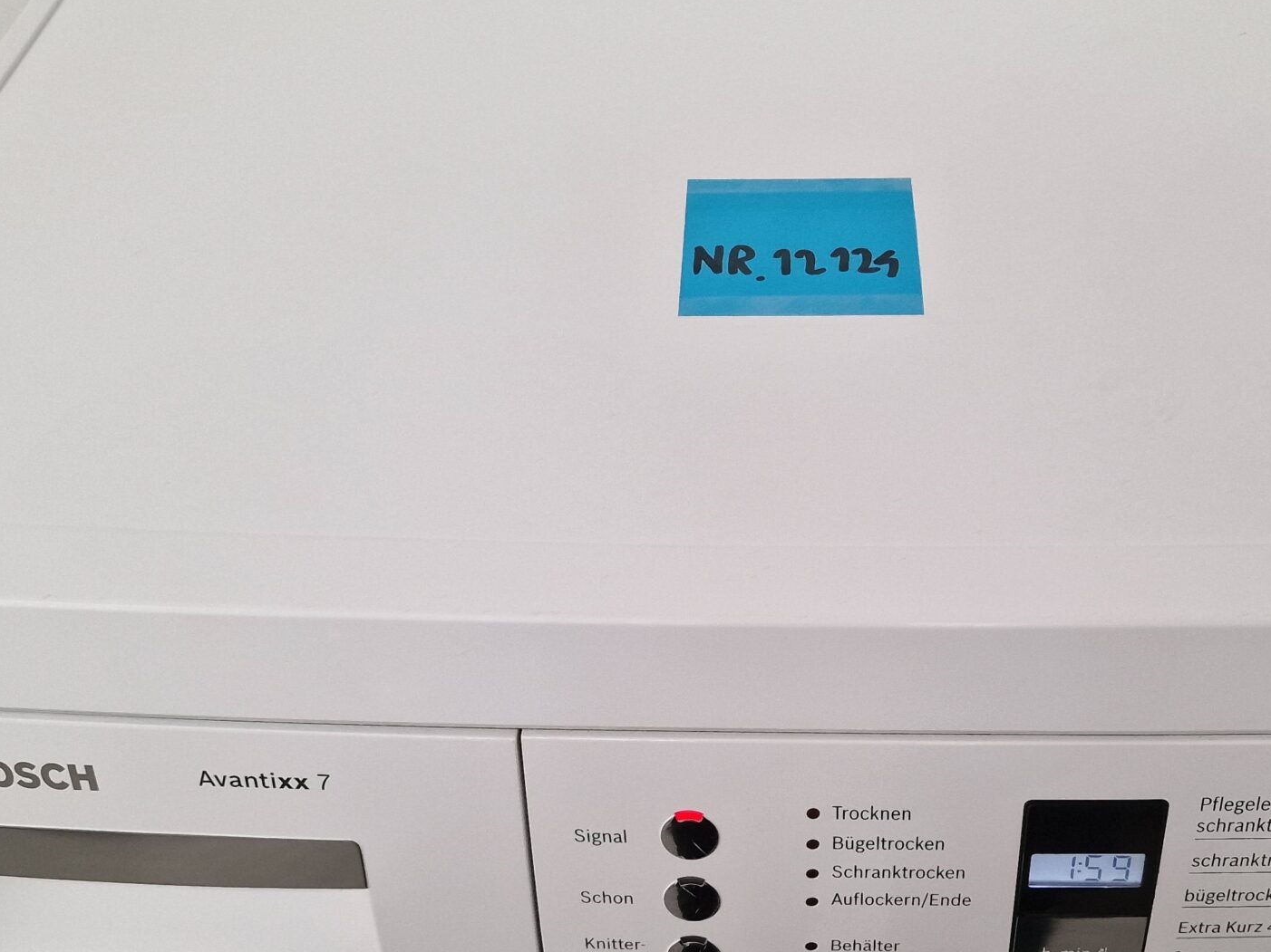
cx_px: 775
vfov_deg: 34.1
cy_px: 626
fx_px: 1542
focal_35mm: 42
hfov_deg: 44.5
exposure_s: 1/180
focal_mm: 6.4
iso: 200
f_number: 1.8
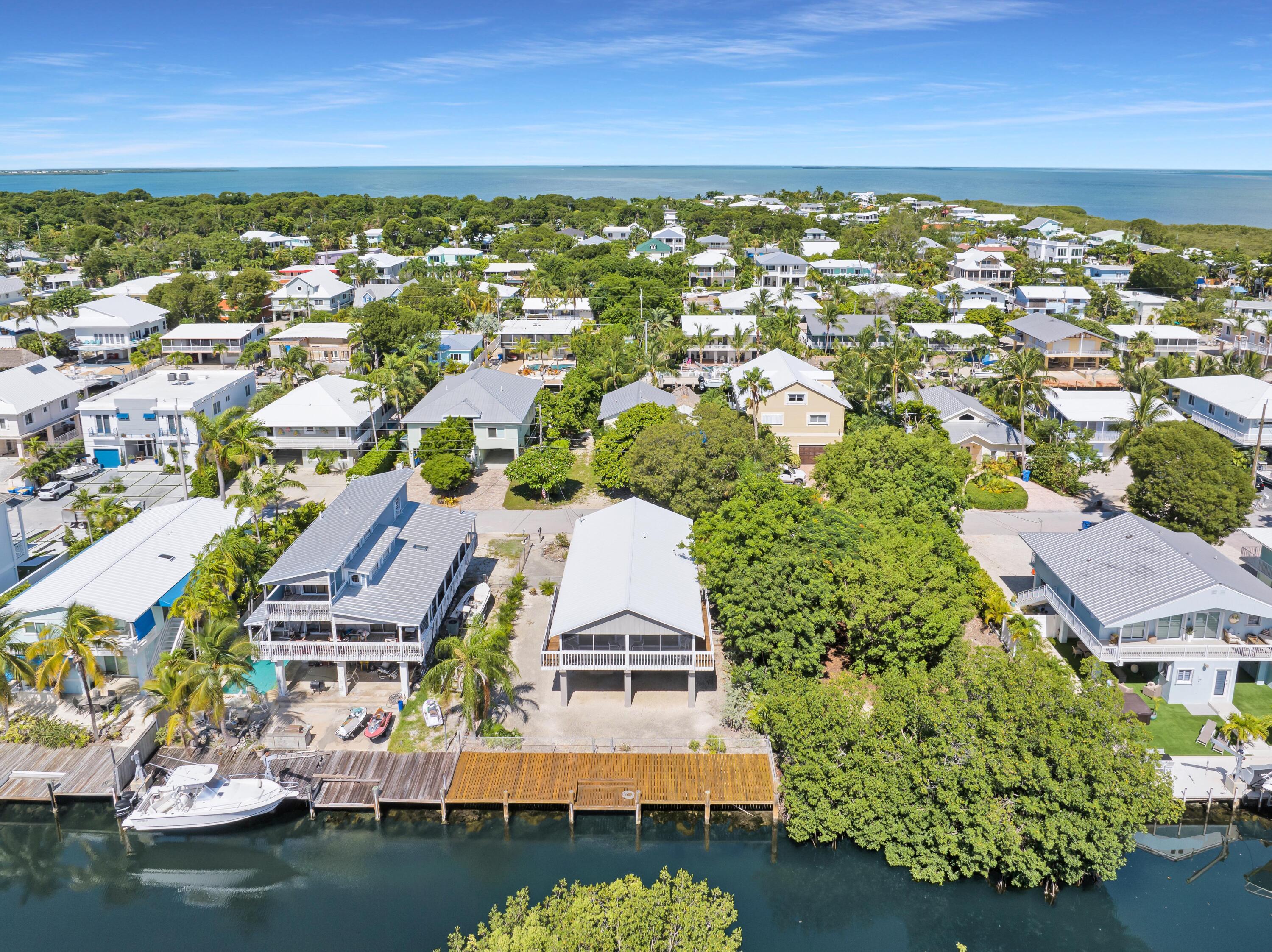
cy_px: 476
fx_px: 881
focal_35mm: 24
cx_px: 636
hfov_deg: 71.6
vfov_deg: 56.8
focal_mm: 12.29
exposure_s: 1/30
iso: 100
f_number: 5.6
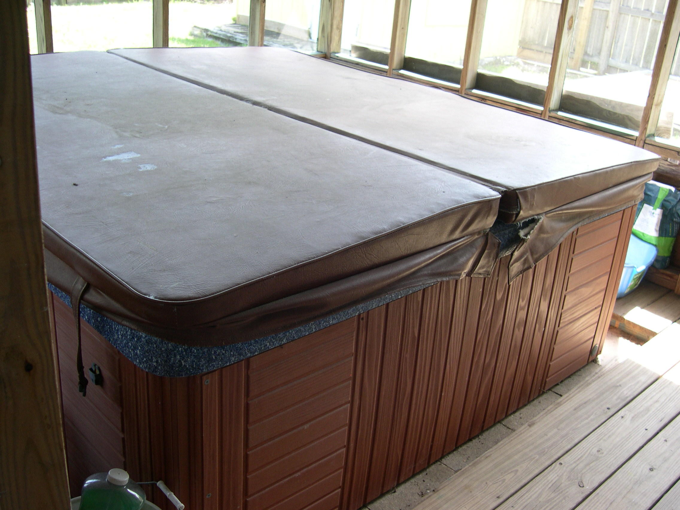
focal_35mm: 38
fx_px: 746
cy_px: 255
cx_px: 340
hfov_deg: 49.0
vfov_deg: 37.7
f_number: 2.8
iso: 100
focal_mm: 8
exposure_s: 1/42.7
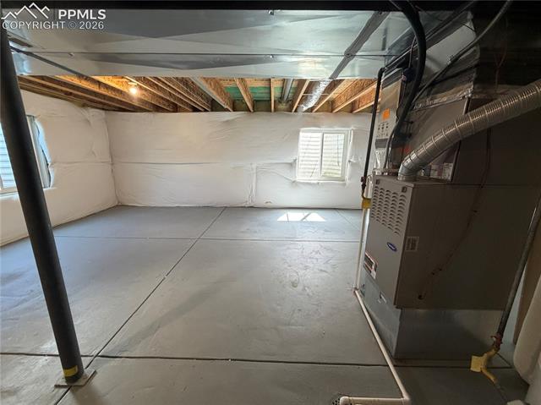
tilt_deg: -13.3
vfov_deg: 85.6
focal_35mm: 14
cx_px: 270
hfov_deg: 102.1
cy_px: 202
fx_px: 219
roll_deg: -1.5
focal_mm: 2.22
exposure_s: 1/120
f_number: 2.2
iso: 320
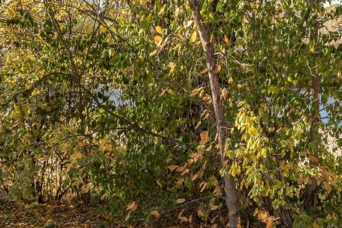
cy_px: 21
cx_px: 277
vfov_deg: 17.5
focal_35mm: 77
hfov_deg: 25.8
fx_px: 732
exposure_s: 1/250
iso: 400
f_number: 8
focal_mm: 32
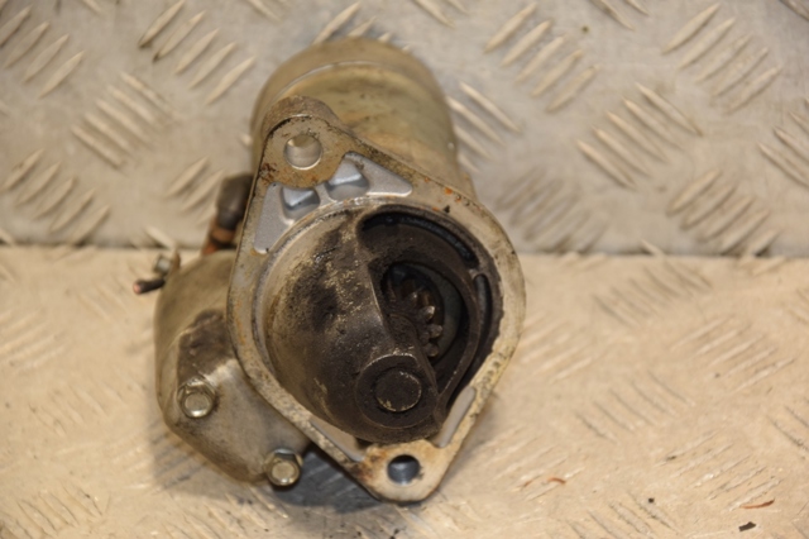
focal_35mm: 138
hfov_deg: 14.9
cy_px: 270
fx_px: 3099
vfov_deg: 9.9
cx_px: 404
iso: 800
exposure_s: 1/125
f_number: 5.6
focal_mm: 92
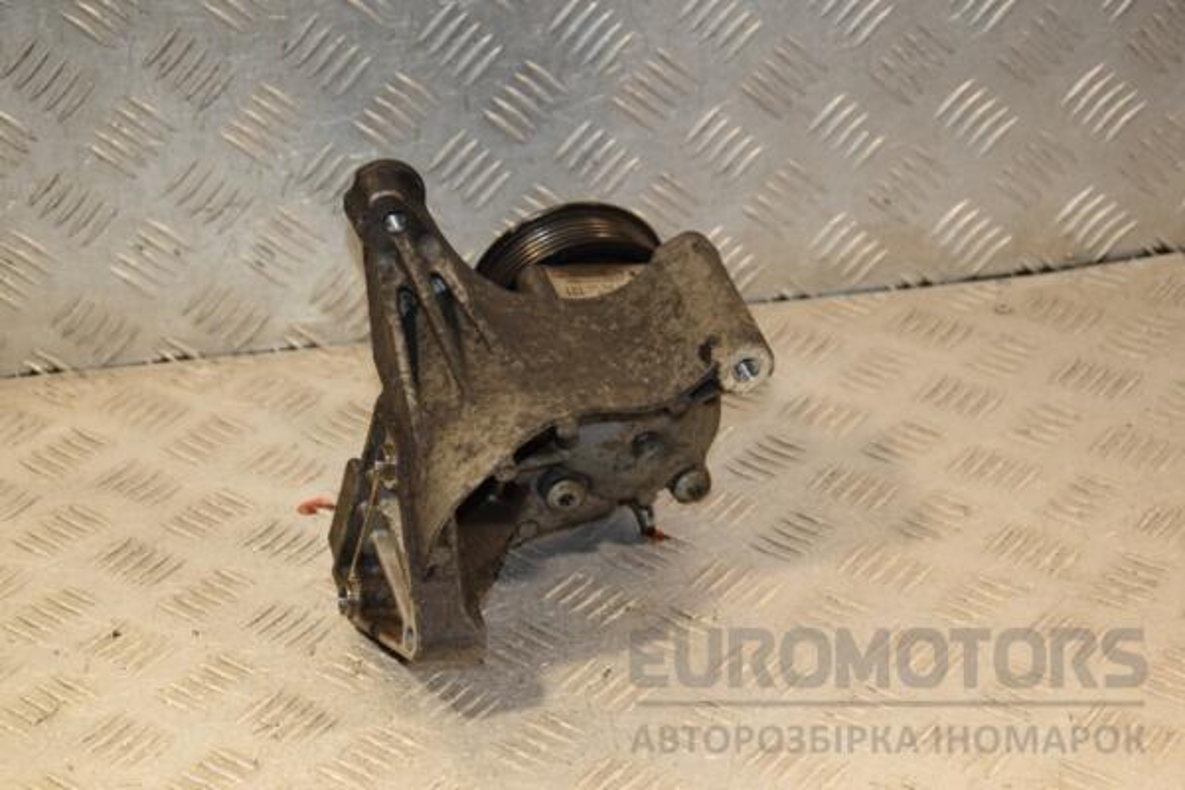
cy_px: 395
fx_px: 2567
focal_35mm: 78
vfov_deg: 17.5
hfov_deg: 26.0
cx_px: 592
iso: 800
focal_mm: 52
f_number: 6.3
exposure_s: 1/200
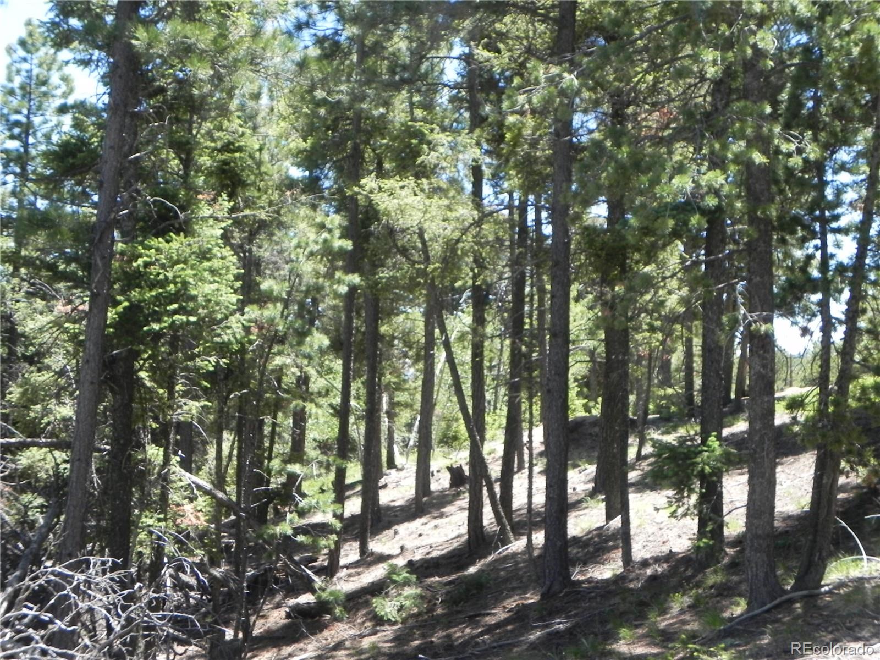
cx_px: 440
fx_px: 1169
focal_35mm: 46
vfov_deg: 31.5
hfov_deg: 41.2
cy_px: 330
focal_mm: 8.2
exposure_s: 1/163
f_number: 4.5
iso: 160
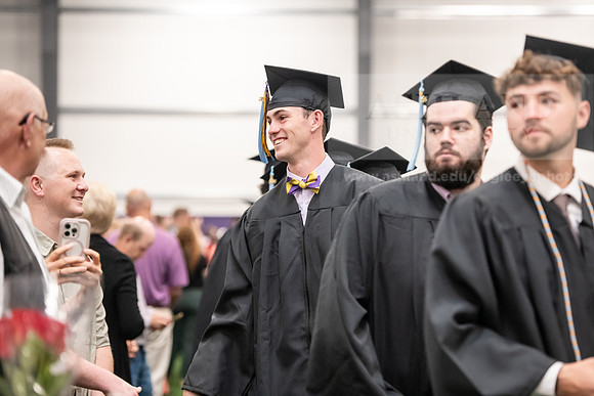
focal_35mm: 120
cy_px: 198
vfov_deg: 11.4
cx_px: 297
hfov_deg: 17.1
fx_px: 1980
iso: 3200
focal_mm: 120
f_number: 3.2
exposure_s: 1/200
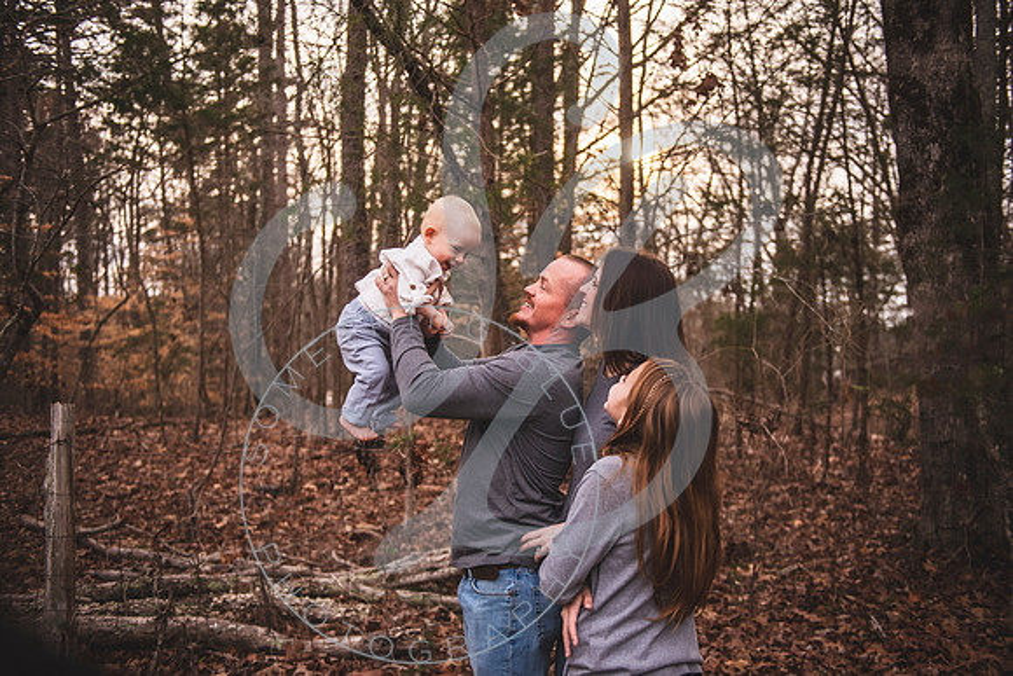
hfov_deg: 53.1
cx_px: 506
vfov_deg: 36.9
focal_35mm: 36
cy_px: 338
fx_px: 1013
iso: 100
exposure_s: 1/250
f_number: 2.8
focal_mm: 36
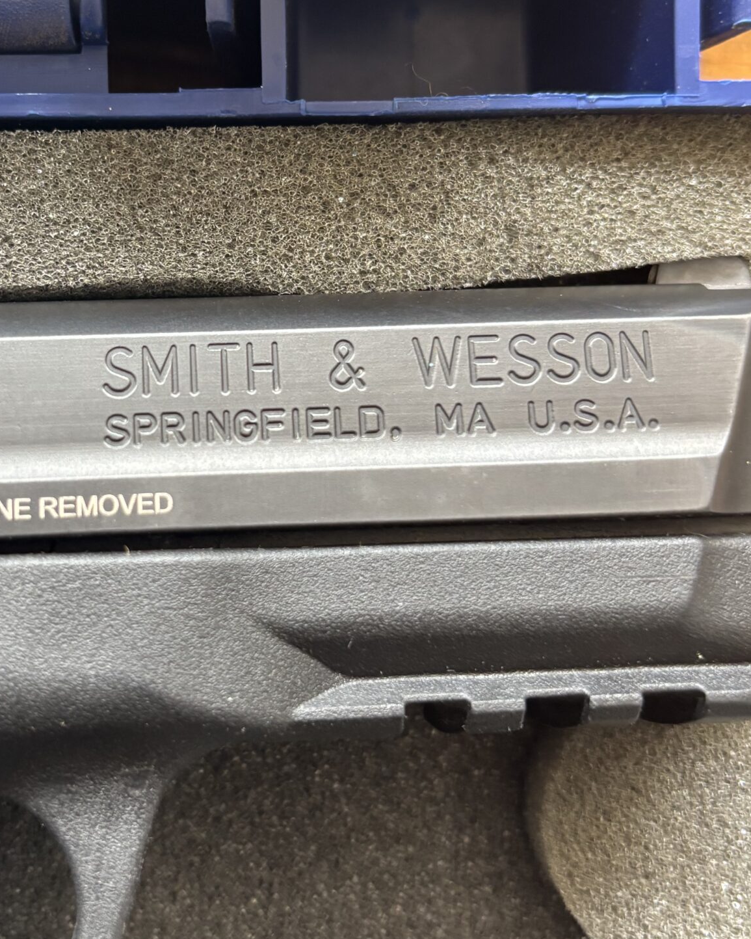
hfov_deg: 33.0
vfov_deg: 41.0
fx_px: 1250
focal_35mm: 45
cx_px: 225
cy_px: 384
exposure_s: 1/60
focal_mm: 5.96
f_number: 1.6
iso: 200
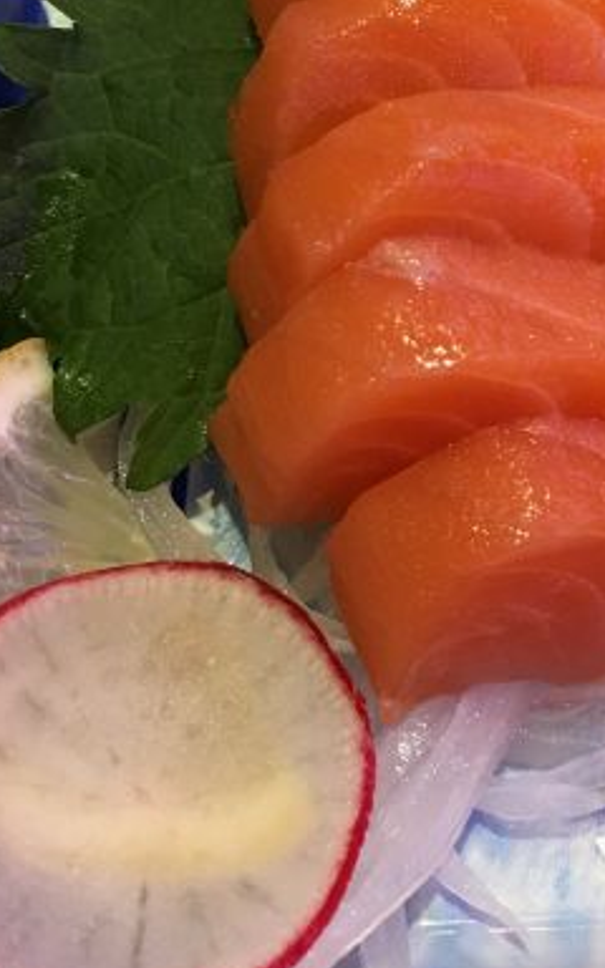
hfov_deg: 22.5
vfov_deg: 34.4
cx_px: 566
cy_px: 113
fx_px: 1477
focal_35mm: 56
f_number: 2.2
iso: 50
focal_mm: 4.15
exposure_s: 1/33
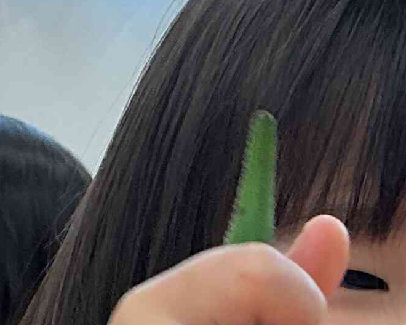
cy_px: 657
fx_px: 2079
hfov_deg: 11.1
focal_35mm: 173
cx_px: 102
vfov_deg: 8.5
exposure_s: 1/60
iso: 40
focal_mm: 3
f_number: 1.8
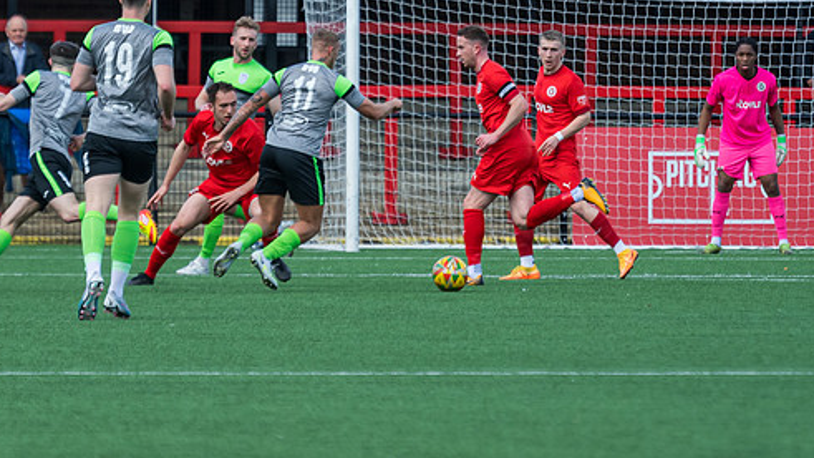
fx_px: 12344
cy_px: 156
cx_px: 253
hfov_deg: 3.8
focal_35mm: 572
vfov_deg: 2.1
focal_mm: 240
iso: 400
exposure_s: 1/1250
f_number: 4
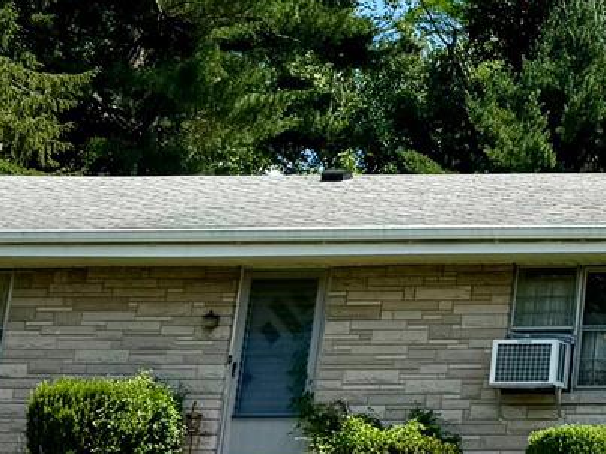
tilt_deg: +19.2
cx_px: 974
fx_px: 2135
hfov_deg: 14.7
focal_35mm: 122
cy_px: -108
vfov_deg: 11.9
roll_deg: -1.8
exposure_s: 1/4310
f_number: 1.78
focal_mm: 6.76
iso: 80
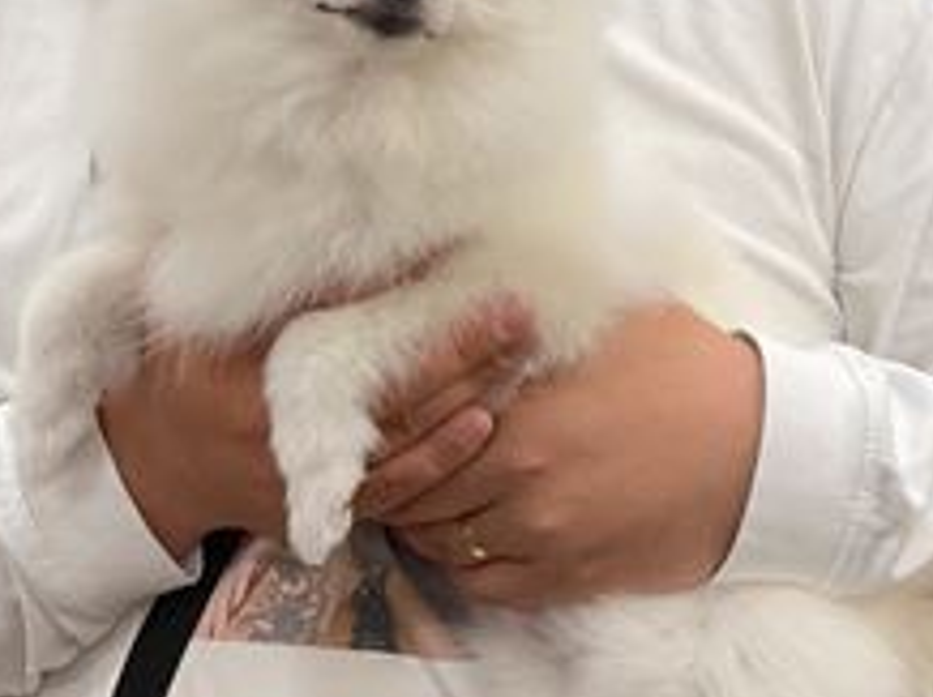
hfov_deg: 24.4
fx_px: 2154
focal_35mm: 80
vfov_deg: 18.3
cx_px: 402
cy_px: 154
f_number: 1.8
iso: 40
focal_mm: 3
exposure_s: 1/60
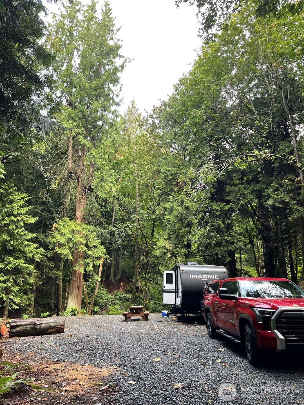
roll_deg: -2.0
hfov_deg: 53.1
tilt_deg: +18.1
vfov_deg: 67.3
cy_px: 202
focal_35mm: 26
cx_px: 152
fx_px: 304
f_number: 1.6
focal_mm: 4.2
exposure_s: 1/121
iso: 80
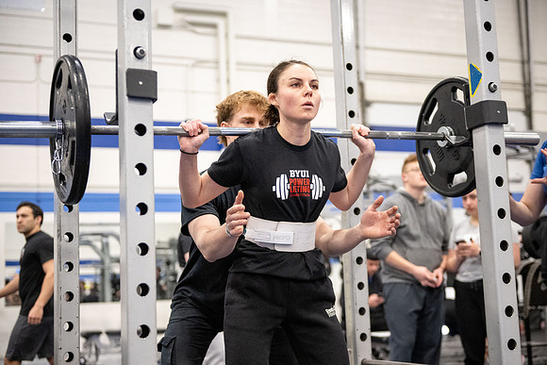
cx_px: 274
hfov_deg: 36.2
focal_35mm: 55
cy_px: 182
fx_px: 836
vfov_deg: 24.6
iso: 6400
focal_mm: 55
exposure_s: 1/200
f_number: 2.8
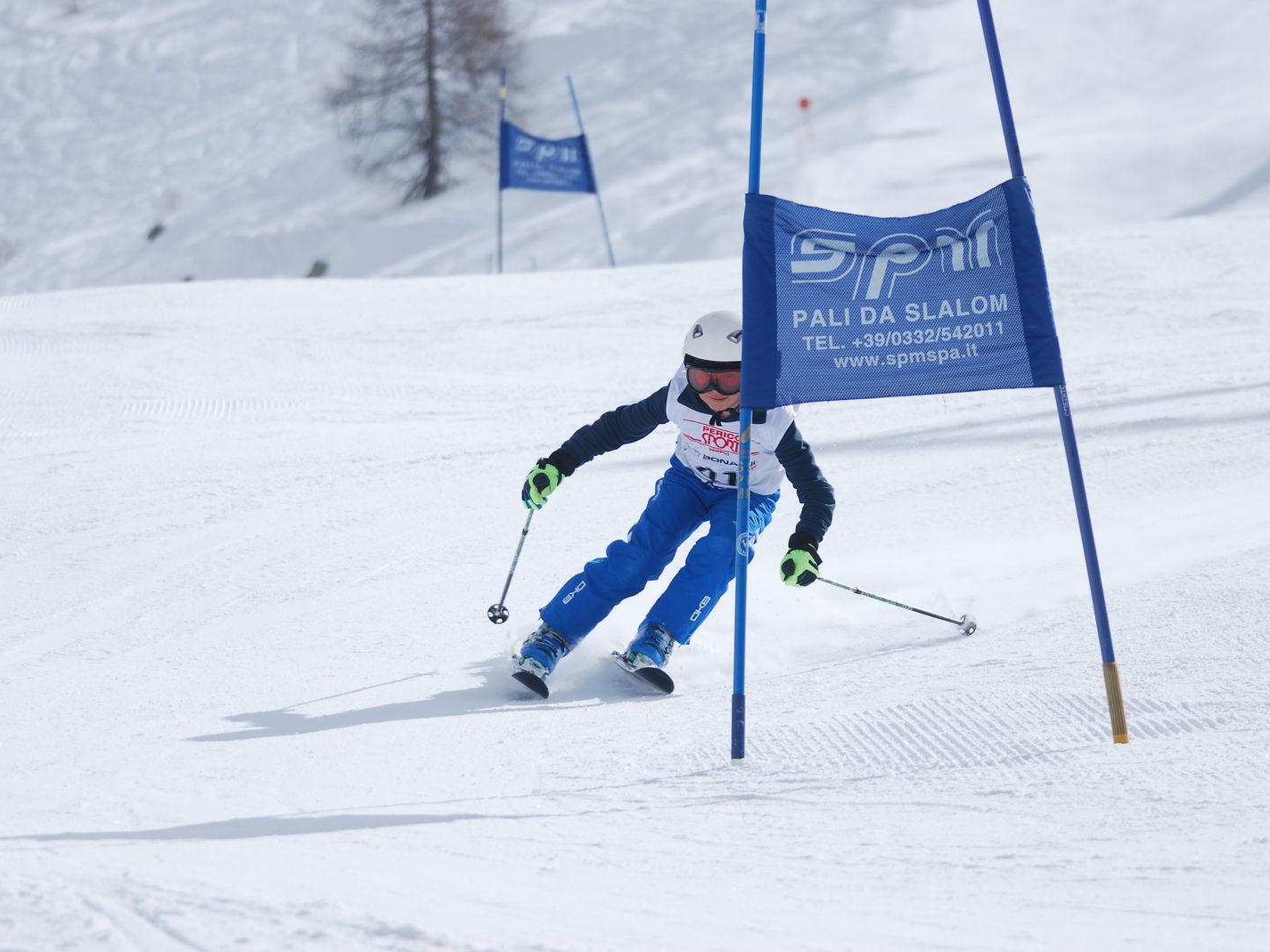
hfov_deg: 7.4
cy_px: 476
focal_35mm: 268
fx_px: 9816
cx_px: 638
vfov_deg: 5.6
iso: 100
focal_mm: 165
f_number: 5.3
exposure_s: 1/1250
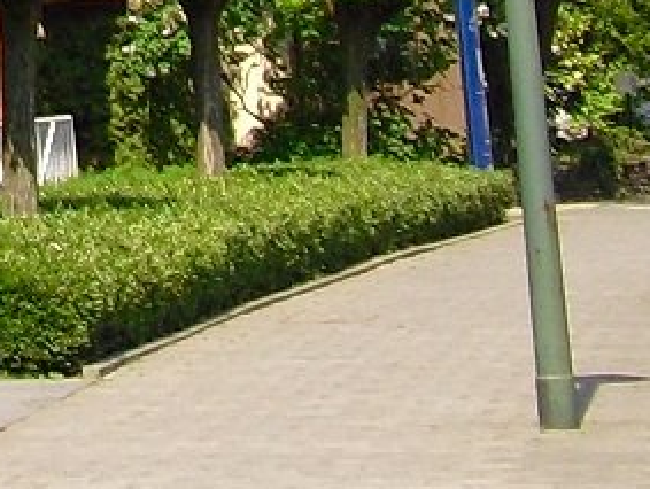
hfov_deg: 7.3
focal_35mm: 254
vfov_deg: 5.5
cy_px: -967
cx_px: -926
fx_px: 4776
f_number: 3.1
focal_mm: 6.3
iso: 100
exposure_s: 1/800
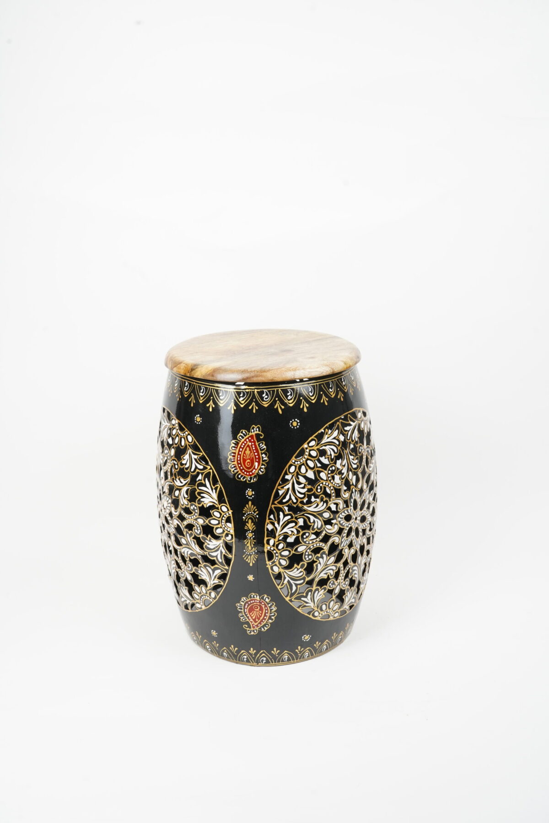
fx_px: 846
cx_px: 274
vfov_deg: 51.9
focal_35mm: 37
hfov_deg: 35.9
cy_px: 412
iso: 1250
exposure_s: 1/100
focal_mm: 37
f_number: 11
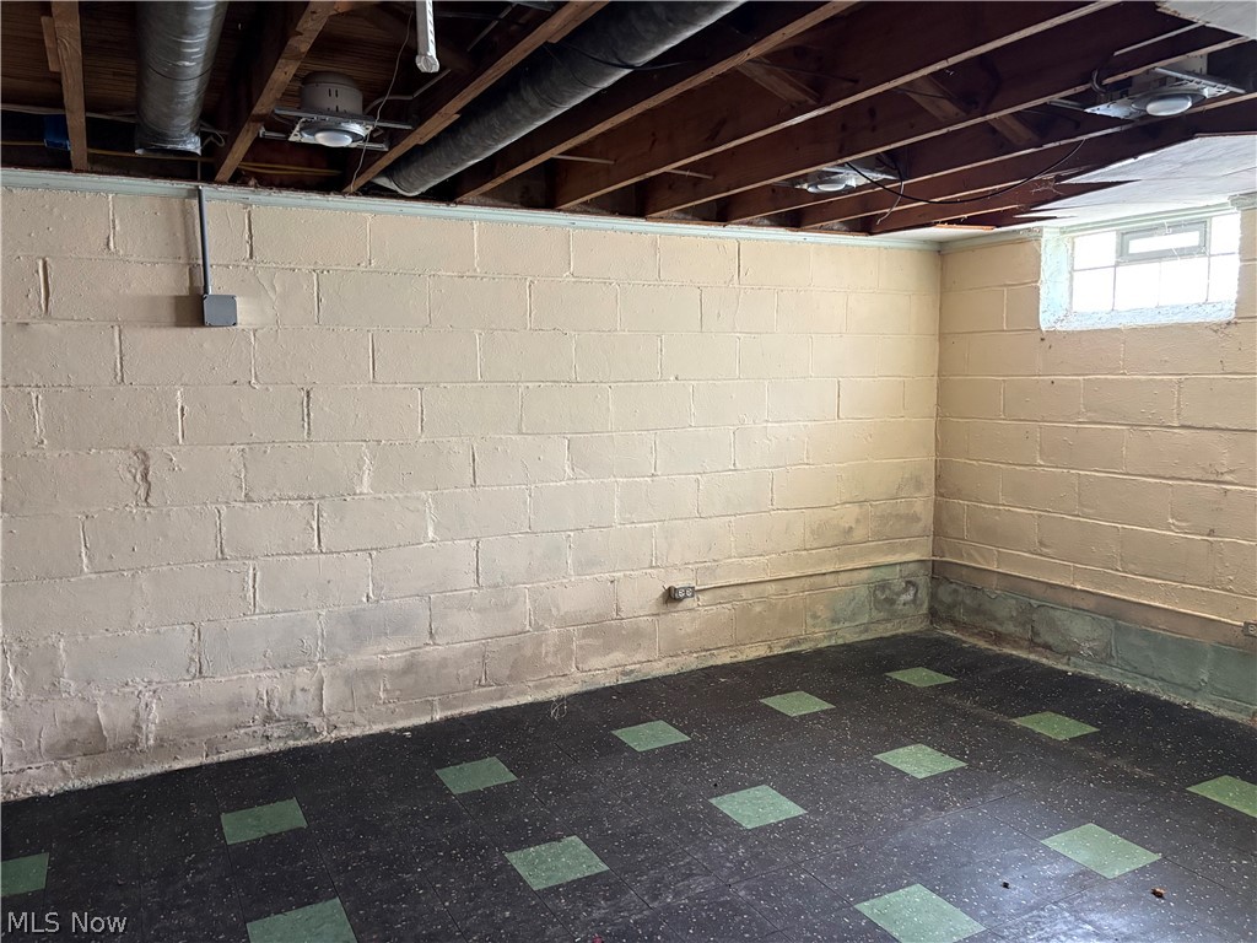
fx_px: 944
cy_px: 472
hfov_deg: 67.3
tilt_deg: -5.3
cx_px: 628
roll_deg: +0.8
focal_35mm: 26
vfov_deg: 53.1
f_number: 1.6
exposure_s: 1/60
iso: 500
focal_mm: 5.96
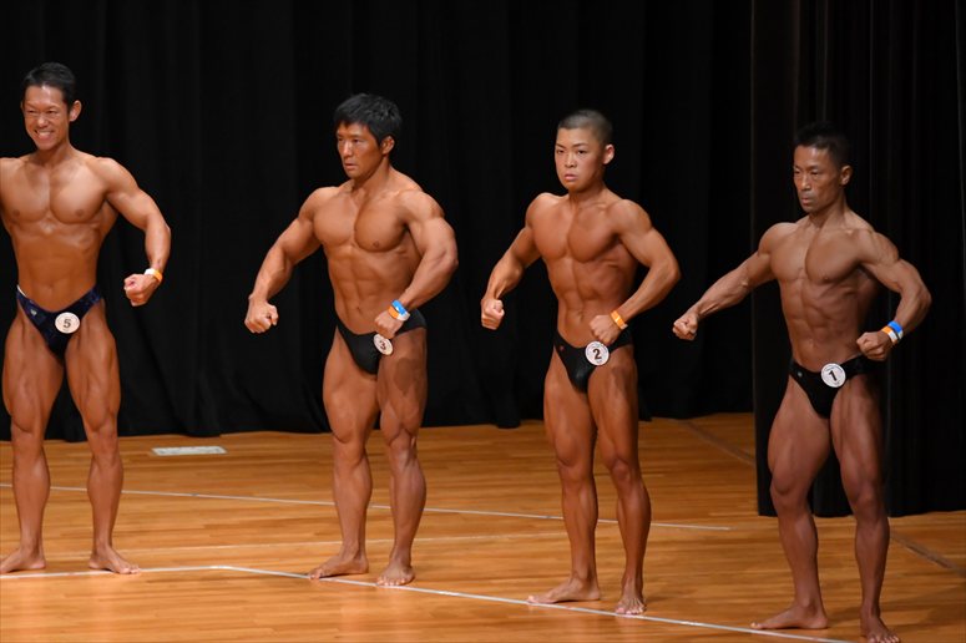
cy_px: 322
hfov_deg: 7.6
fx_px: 7242
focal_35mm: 270
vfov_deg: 5.1
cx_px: 483
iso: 4000
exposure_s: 1/400
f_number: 5.6
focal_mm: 180
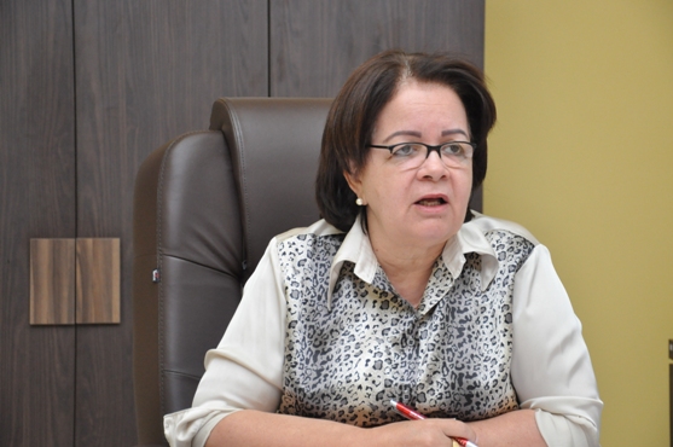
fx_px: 1737
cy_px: 224
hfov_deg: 21.9
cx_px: 336
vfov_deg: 14.7
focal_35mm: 93
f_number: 6.3
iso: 1250
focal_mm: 62
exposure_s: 1/60
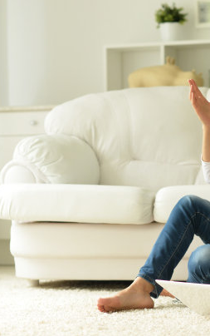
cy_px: 168
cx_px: 198
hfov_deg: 10.0
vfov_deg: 15.9
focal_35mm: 131
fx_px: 1198
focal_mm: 85
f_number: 3.2
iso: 2500
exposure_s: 1/400
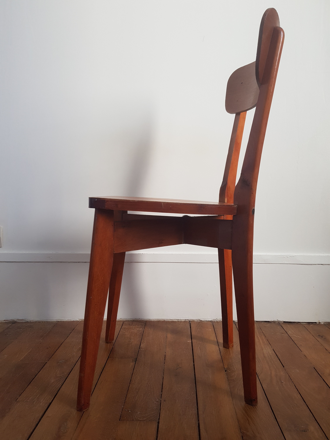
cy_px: 220
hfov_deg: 53.1
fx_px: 330
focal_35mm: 26
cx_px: 165
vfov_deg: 67.3
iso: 80
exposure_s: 1/60
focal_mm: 4.2
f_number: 1.7
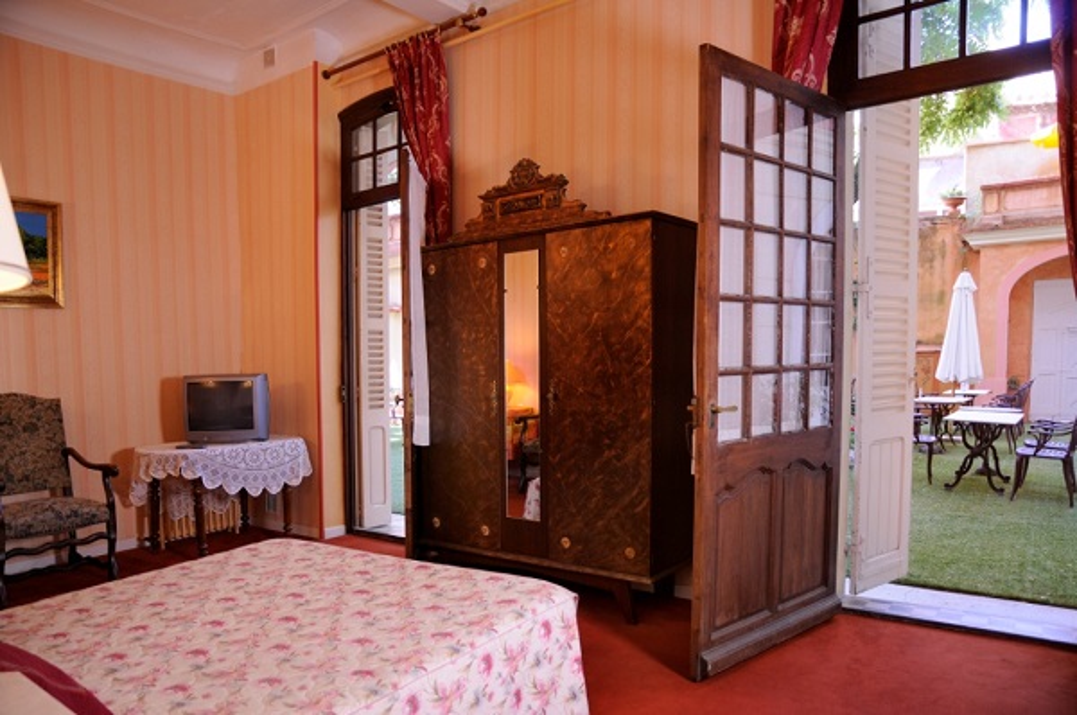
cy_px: 358
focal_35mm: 24
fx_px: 717
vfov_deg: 53.0
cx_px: 538
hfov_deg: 73.8
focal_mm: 16
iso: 200
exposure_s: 1/20
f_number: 3.5
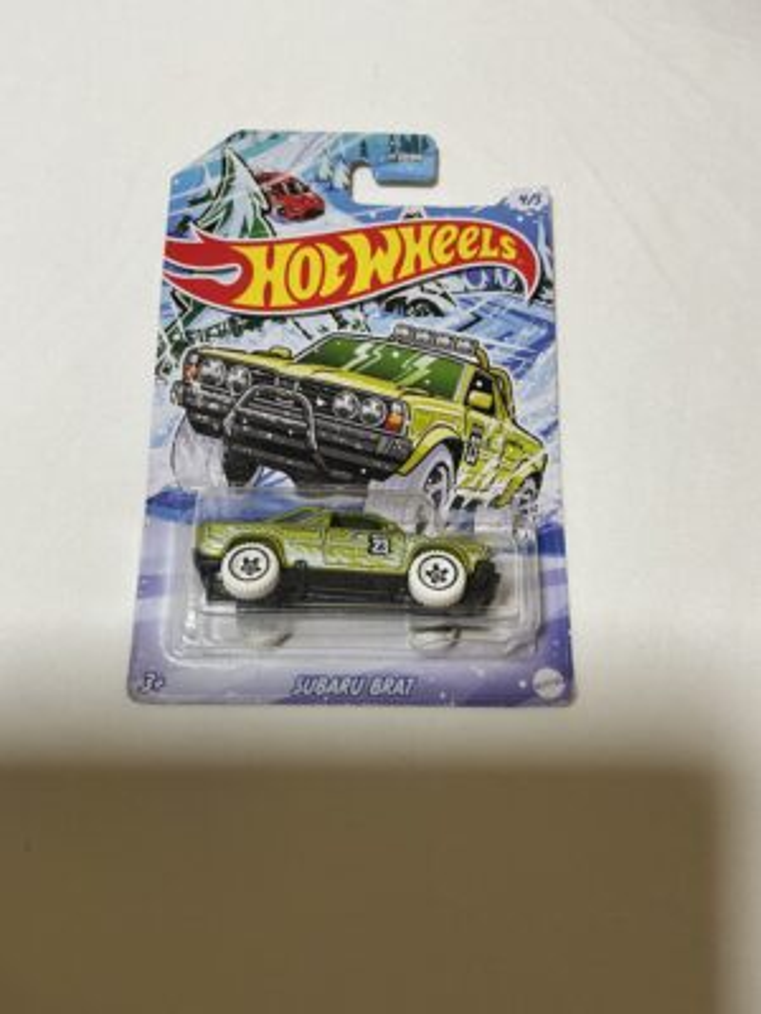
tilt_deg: -74.3
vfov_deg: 61.7
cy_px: 507
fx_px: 850
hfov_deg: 48.2
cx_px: 380
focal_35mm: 29
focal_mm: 3
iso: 100
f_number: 1.8
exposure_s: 1/60
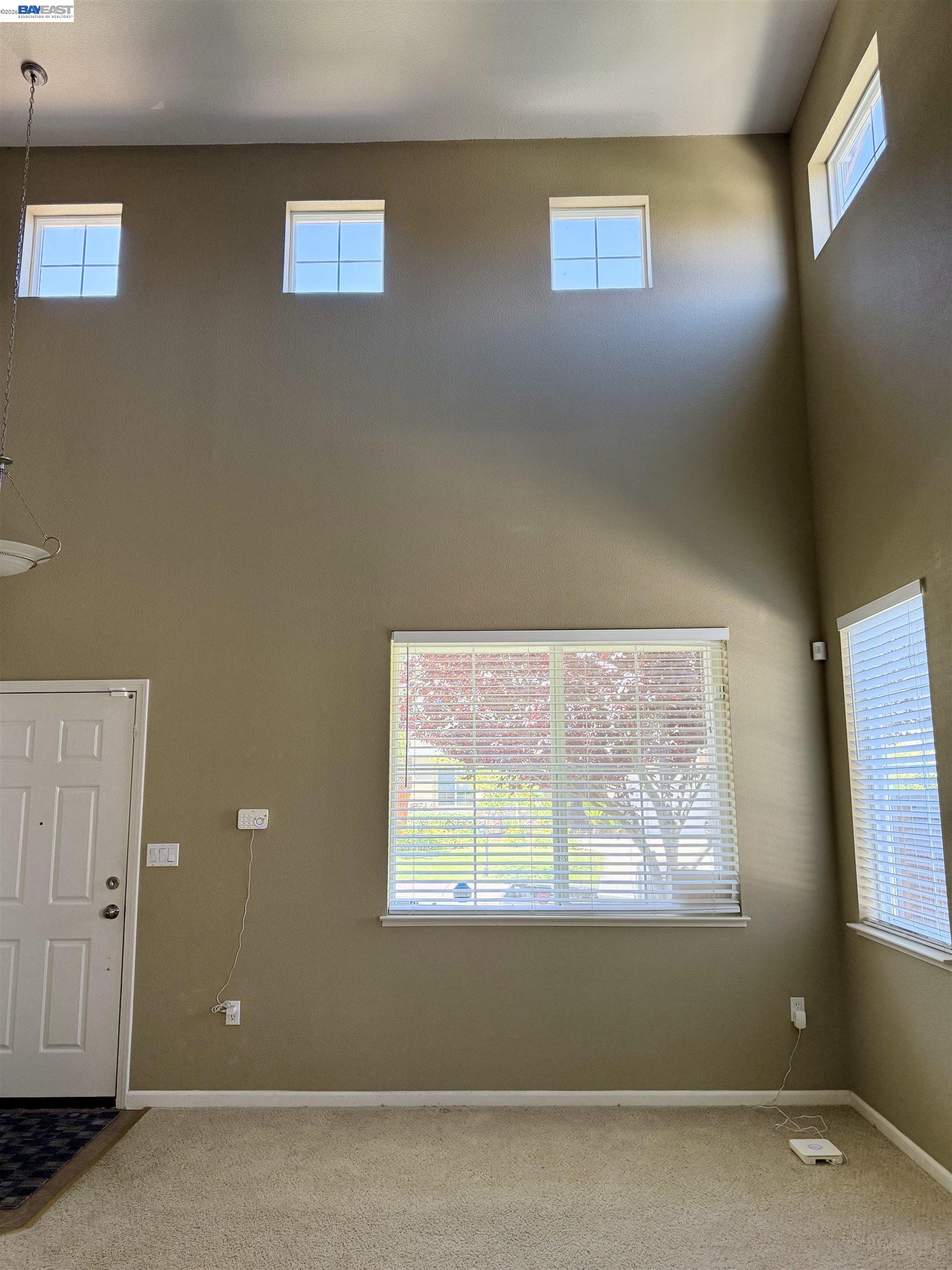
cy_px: 635
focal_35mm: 24
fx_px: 880
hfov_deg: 56.8
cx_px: 476
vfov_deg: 71.6
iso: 200
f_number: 1.78
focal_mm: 6.76
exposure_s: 1/172
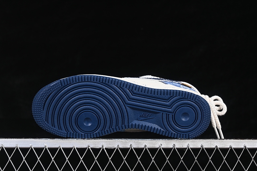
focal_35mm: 75
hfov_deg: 27.0
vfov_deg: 18.2
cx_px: 128
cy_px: 86
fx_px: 535
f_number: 6.3
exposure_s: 1/60
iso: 160
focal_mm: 50
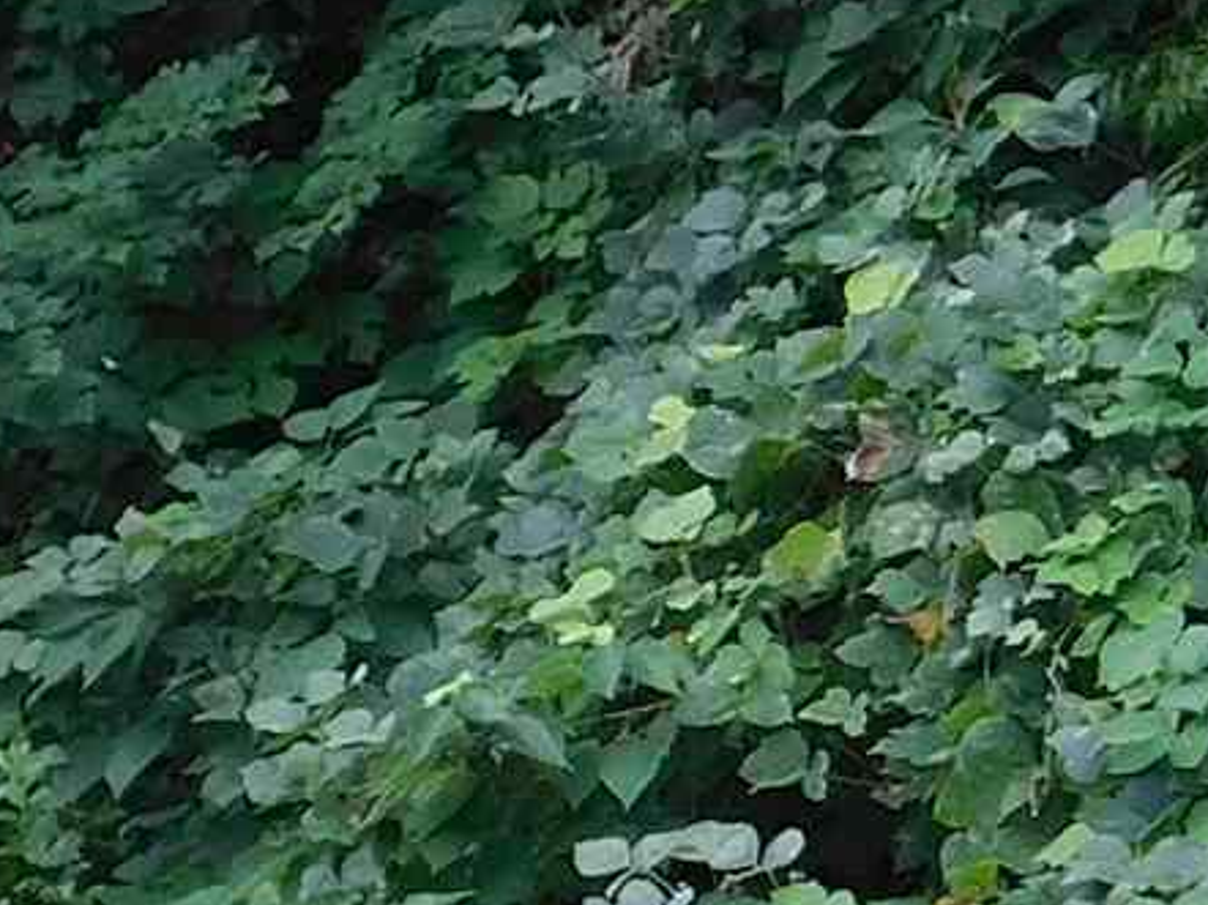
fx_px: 5581
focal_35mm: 160
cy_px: 667
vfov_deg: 9.3
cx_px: 888
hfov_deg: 12.3
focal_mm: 4
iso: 125
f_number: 3
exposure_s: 1/60
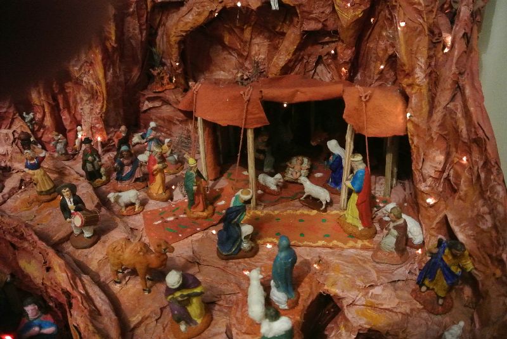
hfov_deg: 67.3
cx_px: 254
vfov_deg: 48.0
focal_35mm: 27
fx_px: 381
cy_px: 170
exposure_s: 1/80
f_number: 3.5
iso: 3200
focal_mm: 10
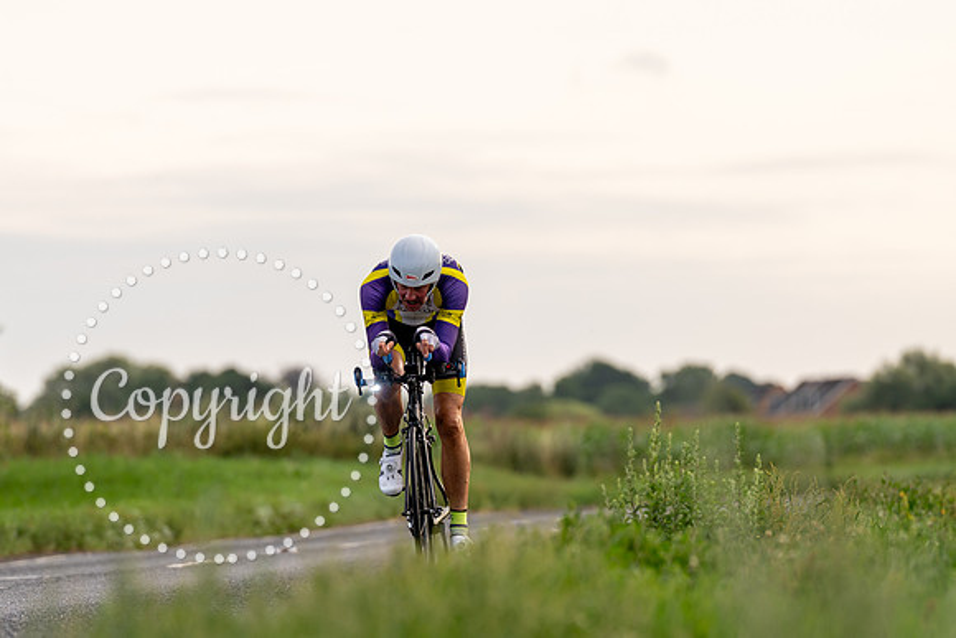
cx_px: 418
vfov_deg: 5.2
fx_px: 7040
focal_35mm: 265
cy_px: 360
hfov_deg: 7.8
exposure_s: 1/800
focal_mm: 200
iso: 100
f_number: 3.5
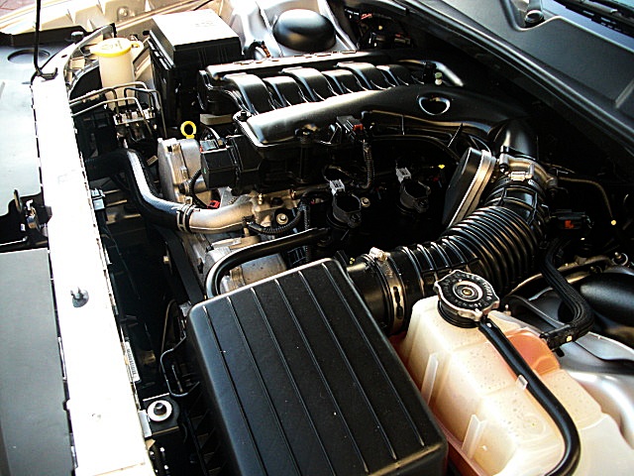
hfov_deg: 51.4
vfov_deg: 39.7
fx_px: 659
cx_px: 317
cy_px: 238
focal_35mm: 36
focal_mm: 6.3
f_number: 2.8
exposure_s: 1/100
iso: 200
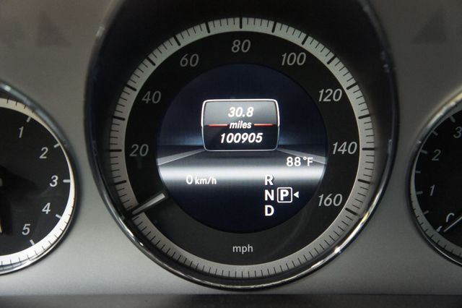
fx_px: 616
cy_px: 154
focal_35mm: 48
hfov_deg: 41.1
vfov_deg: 28.0
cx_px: 231
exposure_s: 1/15
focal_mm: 32
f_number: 4.5
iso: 1600
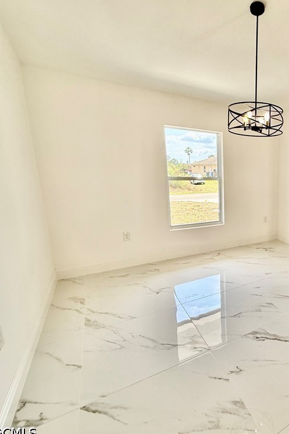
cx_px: 279
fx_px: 241
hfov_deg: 51.5
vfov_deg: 84.0
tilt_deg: -11.6
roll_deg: -2.0
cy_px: 219
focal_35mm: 20
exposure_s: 1/242
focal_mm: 2.22
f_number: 2.2
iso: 64
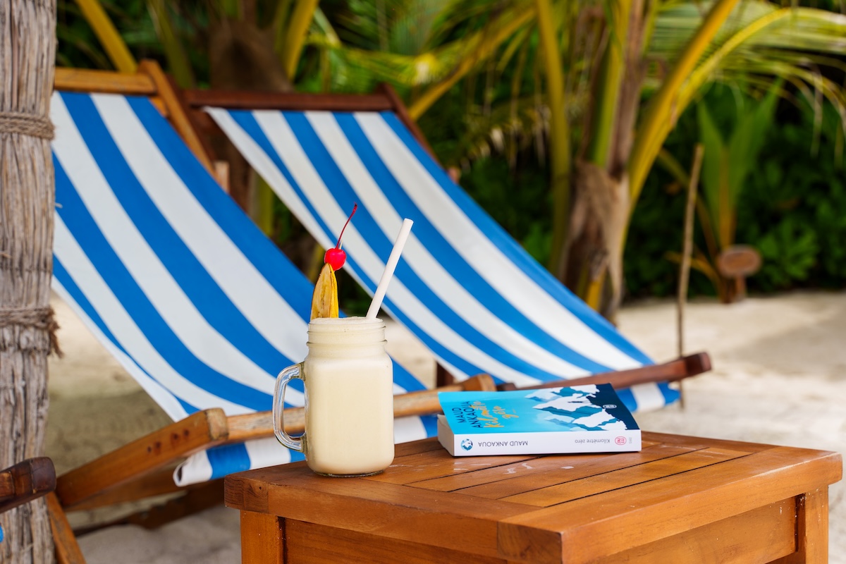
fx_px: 1316
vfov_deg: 24.2
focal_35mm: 56
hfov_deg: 35.6
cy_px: 282
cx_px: 423
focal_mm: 56
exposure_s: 1/500
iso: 100
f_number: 5.6
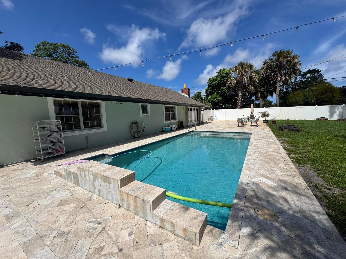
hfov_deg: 102.1
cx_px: 173
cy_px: 130
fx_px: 140
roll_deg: +1.3
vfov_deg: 85.7
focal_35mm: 14
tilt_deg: -7.2
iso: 50
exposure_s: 1/3390
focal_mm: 2.22
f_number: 2.2
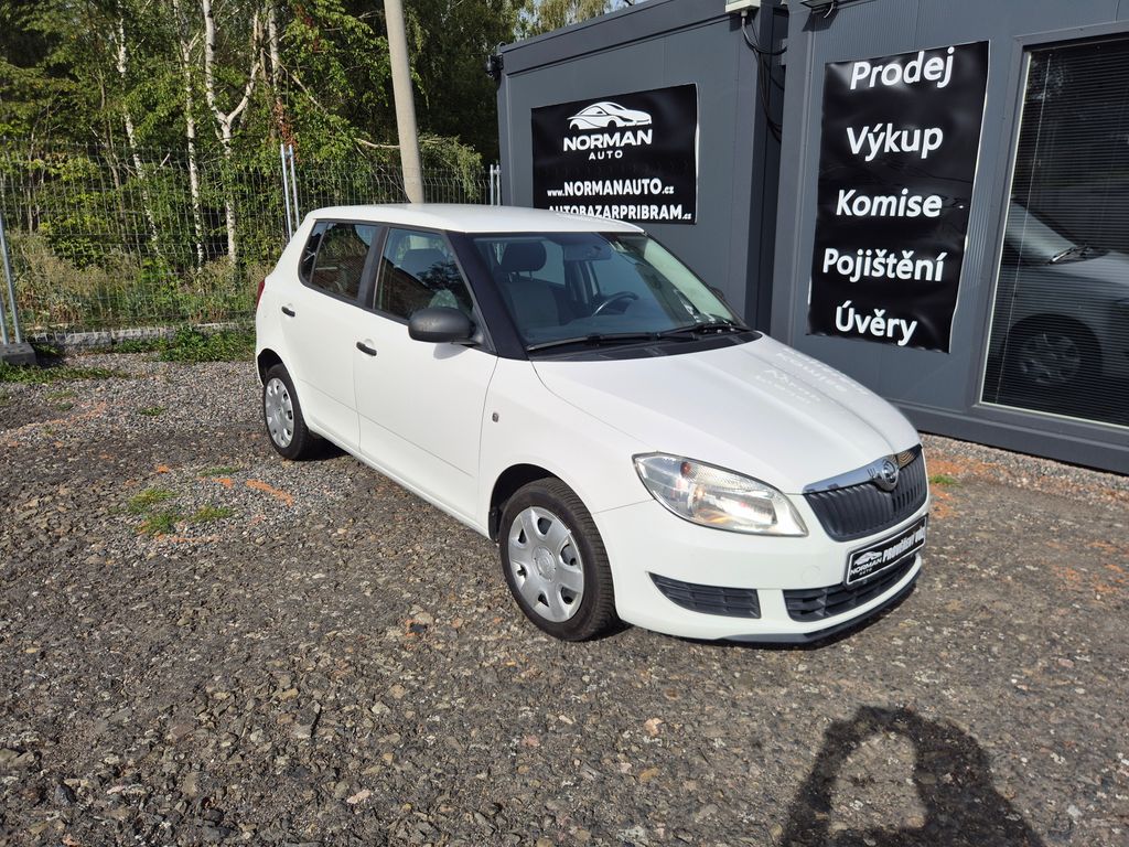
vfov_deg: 58.9
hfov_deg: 73.9
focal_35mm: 23
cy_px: 424
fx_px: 750
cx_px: 564
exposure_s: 1/2744
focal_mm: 5.4
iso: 25
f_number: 1.8
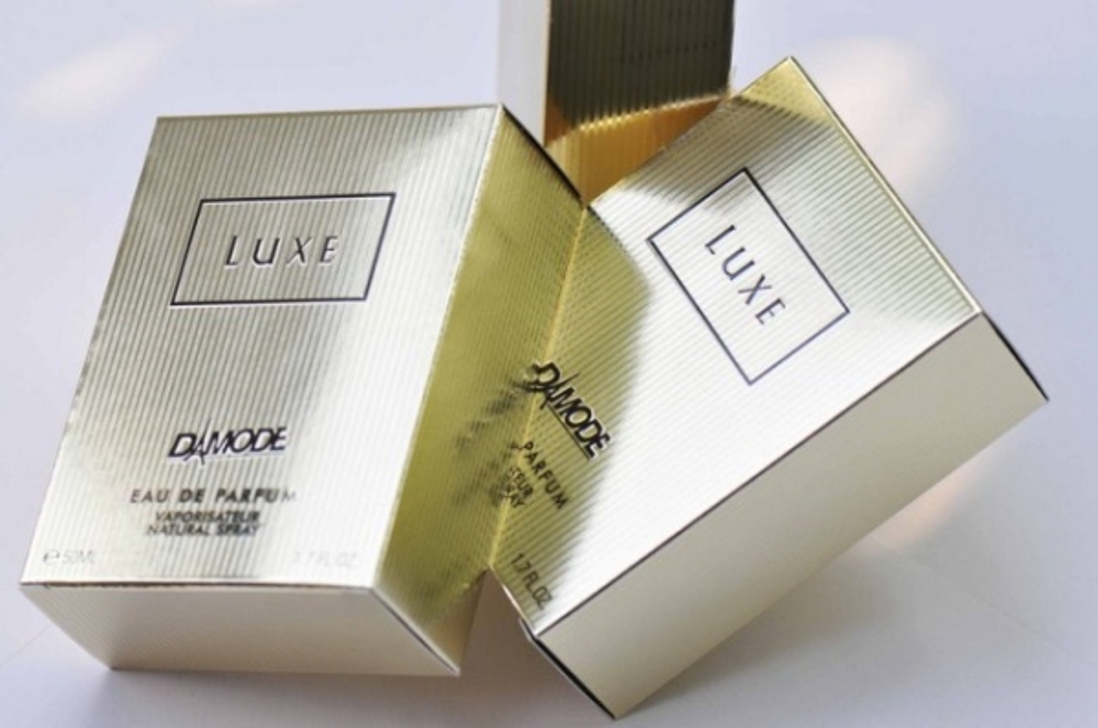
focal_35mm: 158
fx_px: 4796
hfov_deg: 13.1
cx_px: 549
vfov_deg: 8.7
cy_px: 364
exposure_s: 1/200
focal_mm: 105
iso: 200
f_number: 5.6
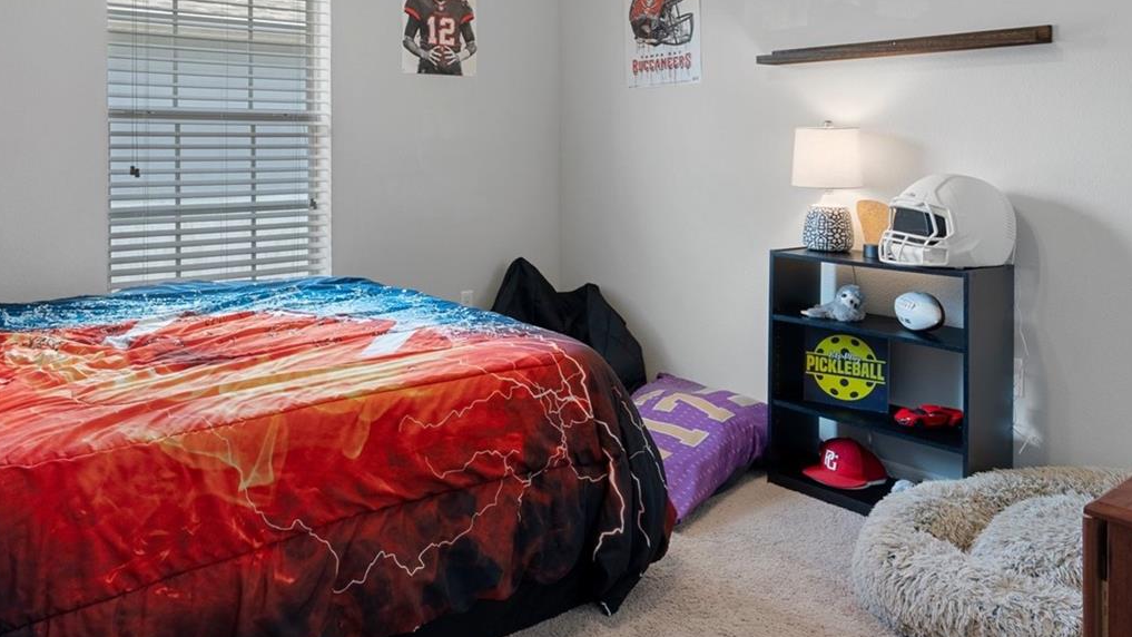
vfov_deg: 40.5
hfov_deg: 67.0
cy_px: 174
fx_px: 840
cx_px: 433
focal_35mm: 28
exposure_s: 2
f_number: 9
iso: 320
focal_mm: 17
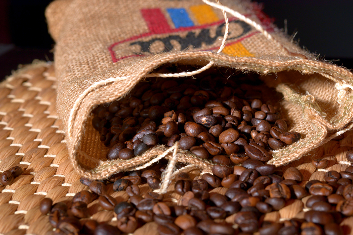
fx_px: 882
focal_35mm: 90
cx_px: 176
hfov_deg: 22.6
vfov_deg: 15.2
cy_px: 118
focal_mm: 60
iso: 100
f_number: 10
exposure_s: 1/160
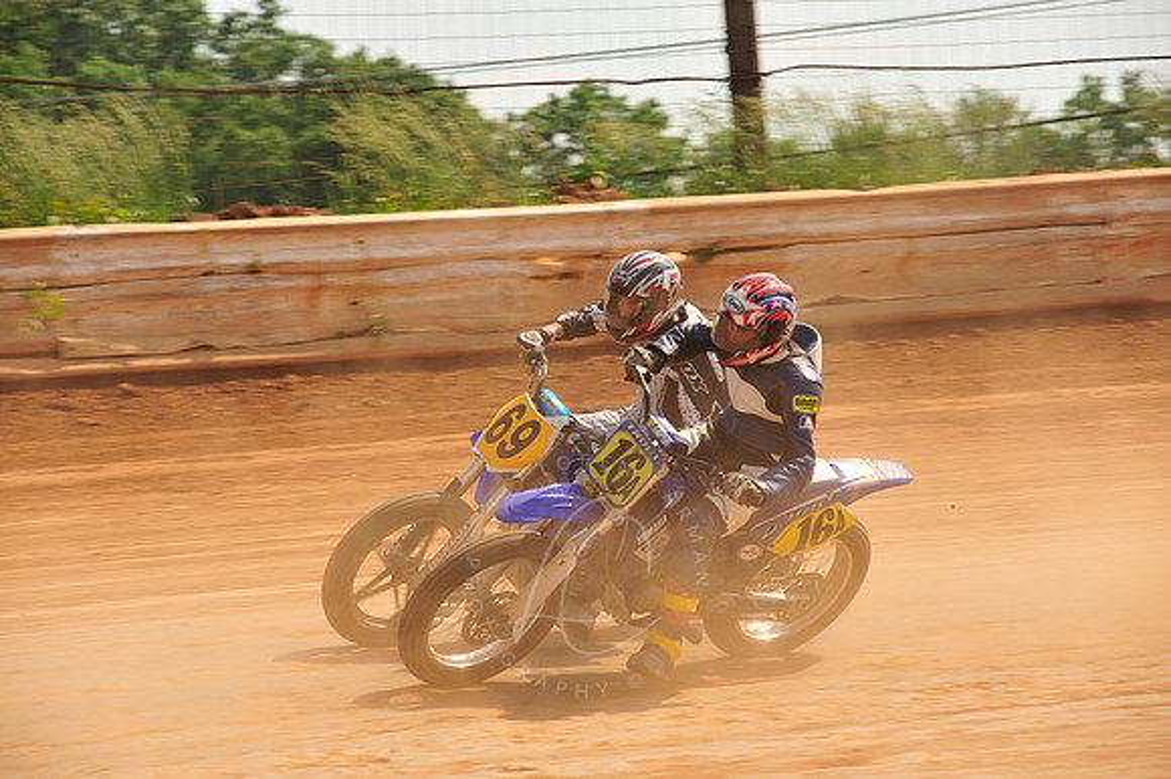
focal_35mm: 170
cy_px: 390
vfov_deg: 8.1
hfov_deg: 12.1
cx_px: 586
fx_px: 5526
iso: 200
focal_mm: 170
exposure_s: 1/400
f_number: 9
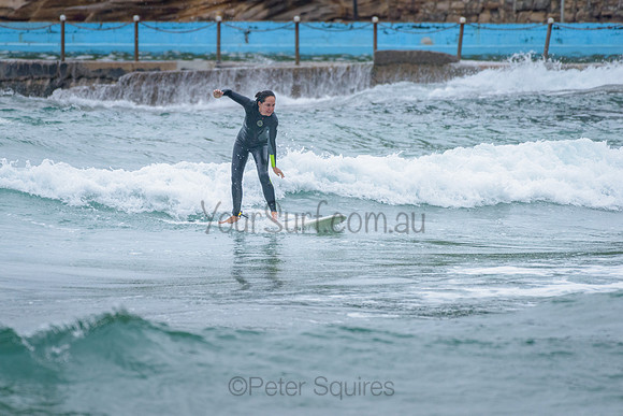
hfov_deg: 3.4
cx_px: 241
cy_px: 175
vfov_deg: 2.2
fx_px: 10614
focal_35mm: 613
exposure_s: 1/2000
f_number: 5.6
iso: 1400
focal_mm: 500
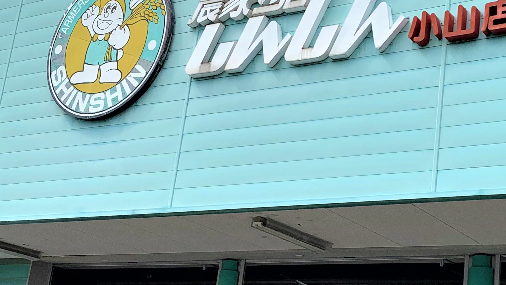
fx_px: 912
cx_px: 343
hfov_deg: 30.7
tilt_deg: +14.5
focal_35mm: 68
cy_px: 188
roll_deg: -7.9
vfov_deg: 17.7
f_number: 1.8
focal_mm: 4.25
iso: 25
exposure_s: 1/2994
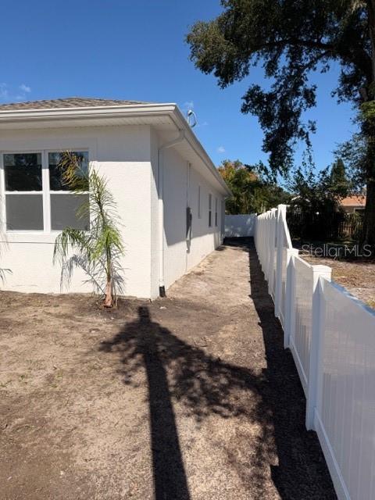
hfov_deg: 56.8
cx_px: 188
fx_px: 347
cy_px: 250
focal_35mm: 24
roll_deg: -1.4
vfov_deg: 71.6
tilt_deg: -5.3
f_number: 1.78
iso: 80
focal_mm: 6.76
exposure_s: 1/5714
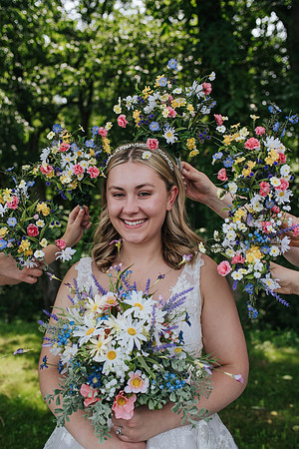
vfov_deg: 54.4
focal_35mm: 35
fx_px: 436
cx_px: 150
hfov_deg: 37.9
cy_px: 224
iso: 100
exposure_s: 1/400
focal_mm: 35
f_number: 3.2
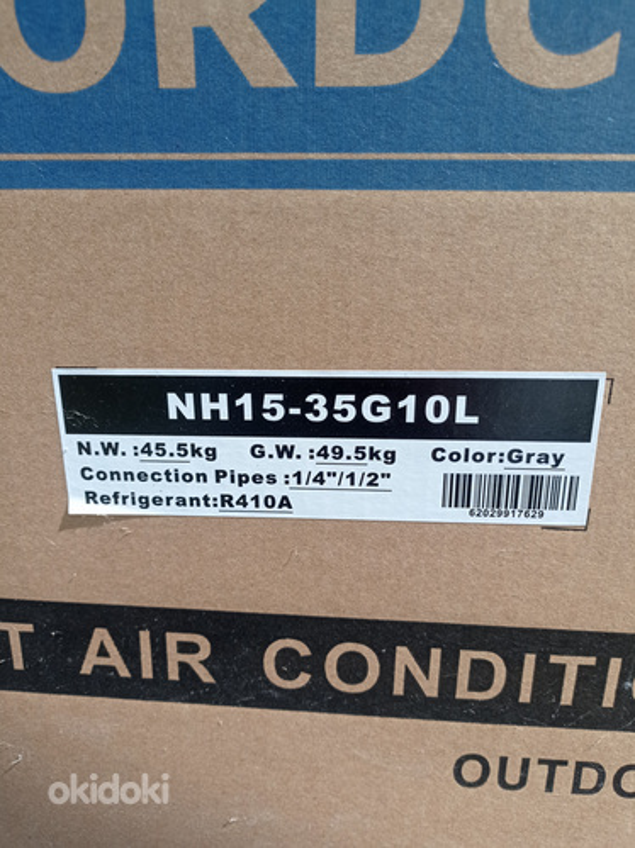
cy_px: 424
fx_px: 686
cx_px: 318
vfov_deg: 63.5
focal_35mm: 28
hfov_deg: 49.7
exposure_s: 1/1458
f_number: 1.79
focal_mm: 4.7
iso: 101
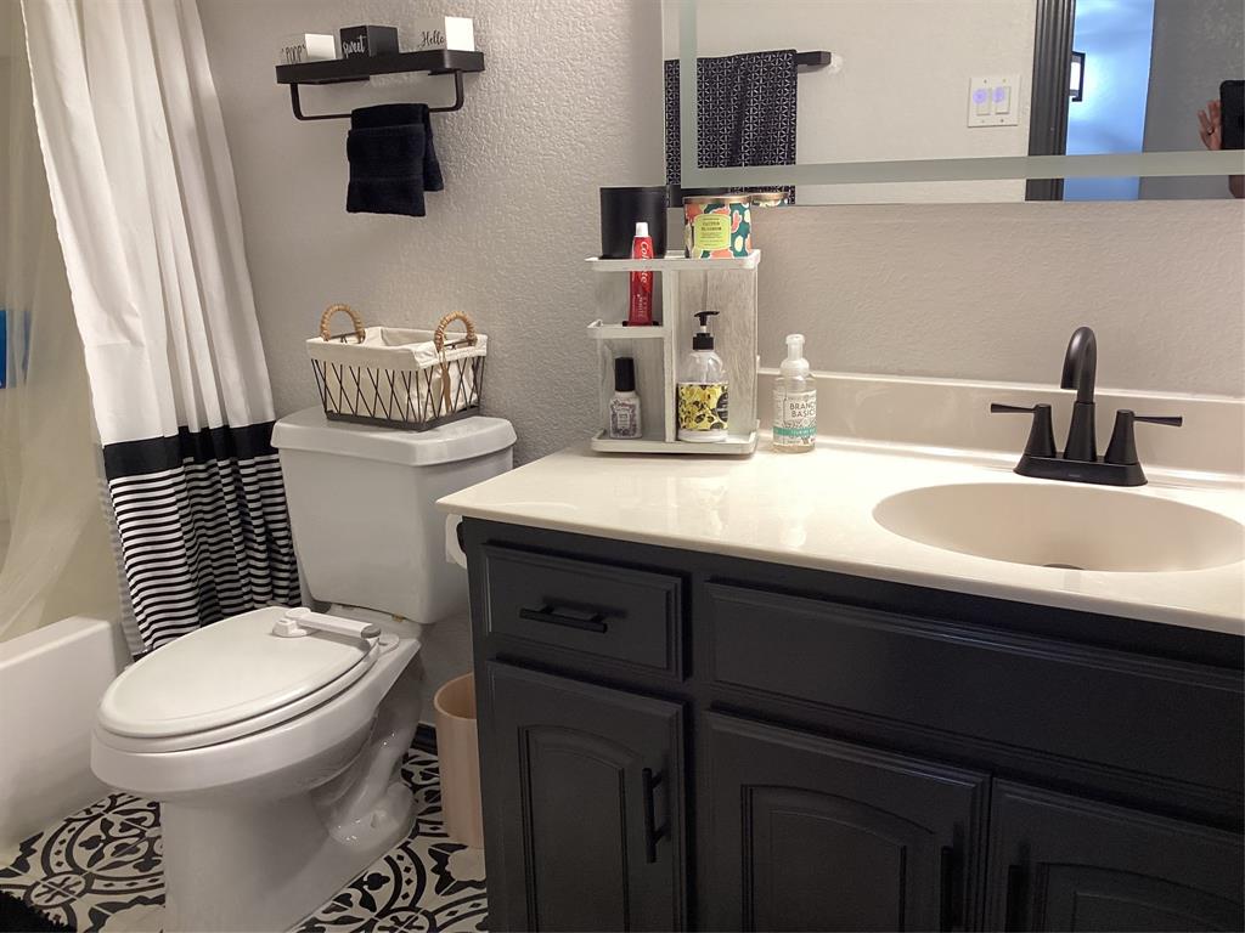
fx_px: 1115
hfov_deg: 58.4
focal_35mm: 31
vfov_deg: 45.4
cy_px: 466
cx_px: 622
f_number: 2.4
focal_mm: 3.3
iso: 125
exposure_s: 1/60
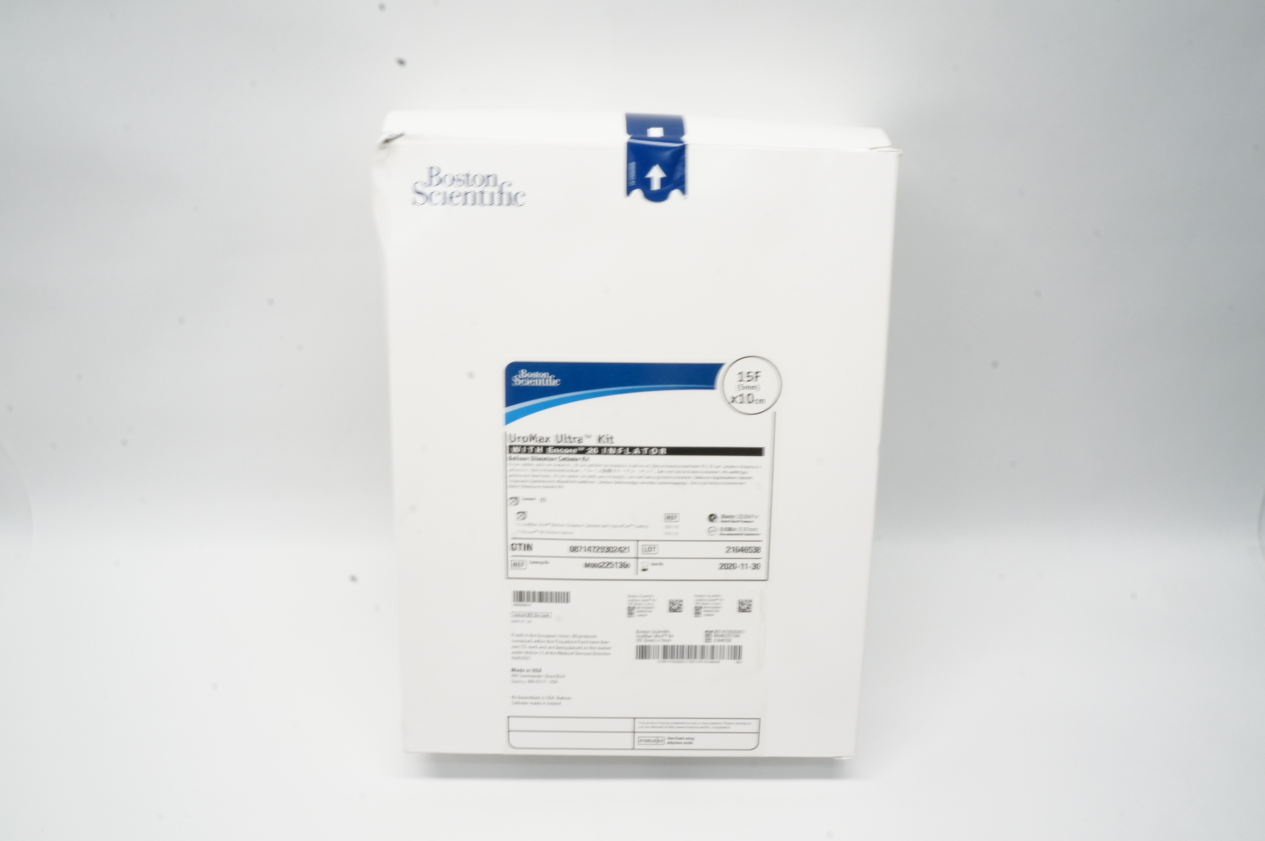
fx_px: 1053
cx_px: 632
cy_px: 420
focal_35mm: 30
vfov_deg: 43.5
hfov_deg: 62.0
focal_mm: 20
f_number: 22
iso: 800
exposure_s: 1/5
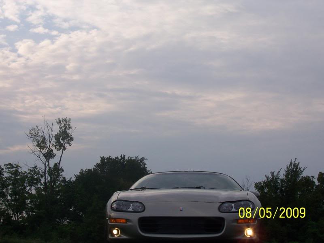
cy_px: 122
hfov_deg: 27.0
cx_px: 162
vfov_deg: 20.4
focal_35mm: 72
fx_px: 674
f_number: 4.8
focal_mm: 12.3
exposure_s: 1/500
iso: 80
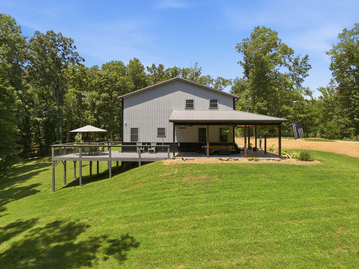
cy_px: 134
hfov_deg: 71.6
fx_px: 249
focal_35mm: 24
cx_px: 180
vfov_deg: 56.8
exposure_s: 1/1000
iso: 100
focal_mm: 12.3
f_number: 2.8
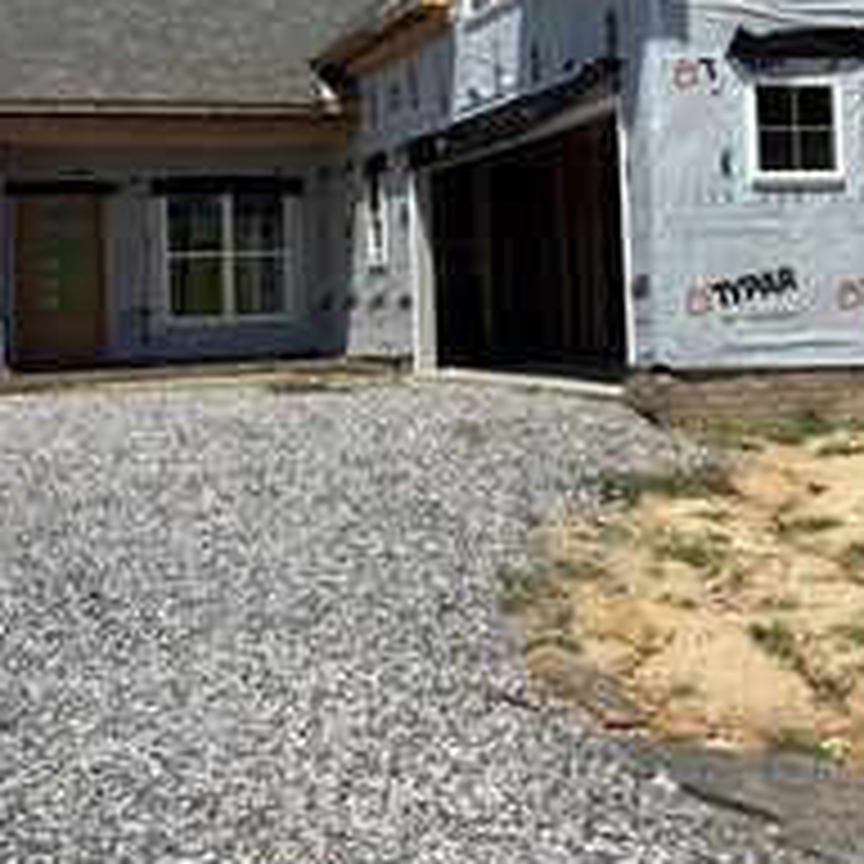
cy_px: 182
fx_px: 1694
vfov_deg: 28.1
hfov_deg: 28.6
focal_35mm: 60
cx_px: 500
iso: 50
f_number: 1.6
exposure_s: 1/5348
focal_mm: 5.96
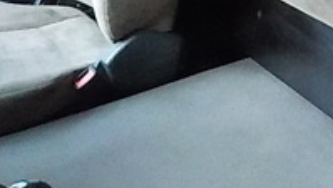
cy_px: -198
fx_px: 927
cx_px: 395
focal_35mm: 105
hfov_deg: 19.2
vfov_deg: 10.5
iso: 800
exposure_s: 1/40
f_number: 3.3
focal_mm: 4.1
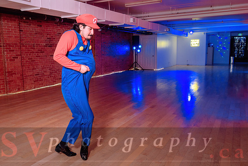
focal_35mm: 33
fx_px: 226
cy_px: 75
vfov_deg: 40.2
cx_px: 113
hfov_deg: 57.4
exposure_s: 1/100
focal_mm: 27
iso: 800
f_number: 3.5
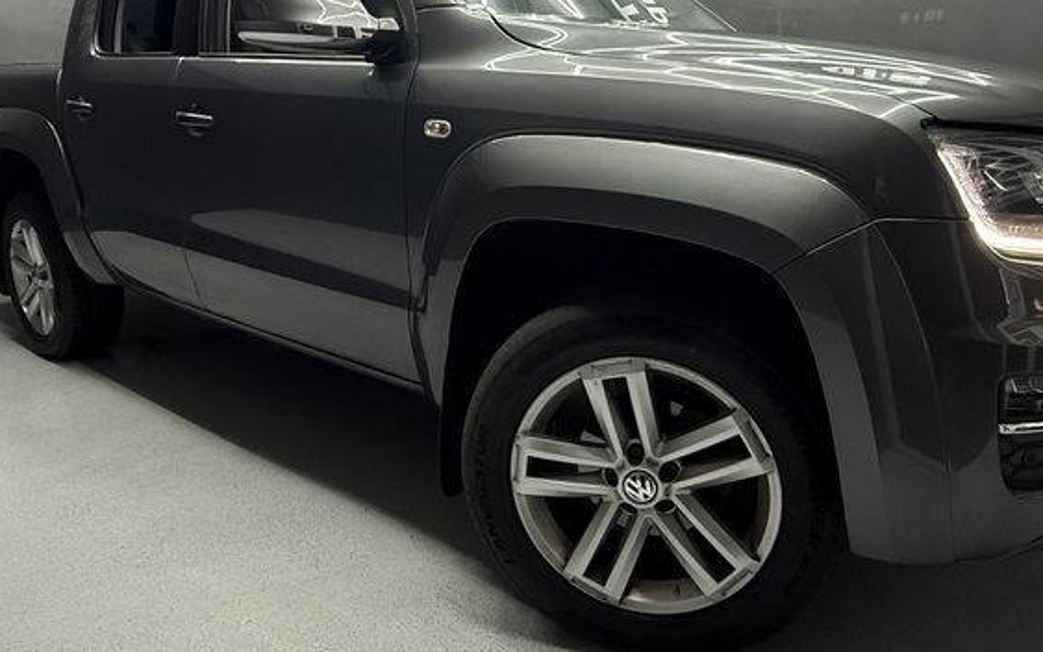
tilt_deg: -11.3
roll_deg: +0.4
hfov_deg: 68.2
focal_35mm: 27
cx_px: 569
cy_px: 269
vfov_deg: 45.8
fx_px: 768
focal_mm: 2.22
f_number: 2.2
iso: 320
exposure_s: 1/100
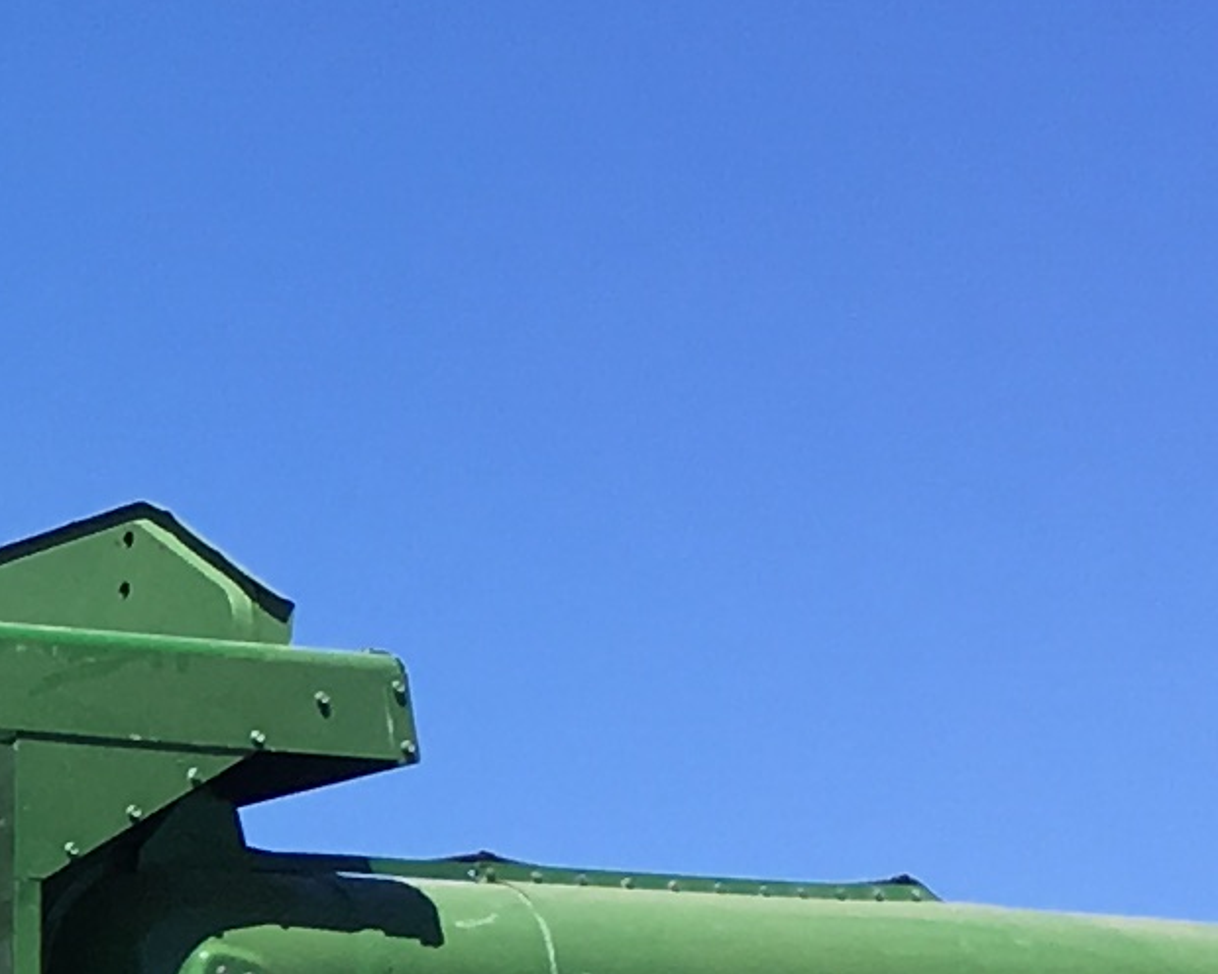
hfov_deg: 9.4
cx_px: -1611
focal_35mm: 184
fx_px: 6633
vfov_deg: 8.0
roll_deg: -2.2
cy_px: 1893
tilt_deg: +2.7
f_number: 2.2
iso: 25
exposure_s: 1/1451
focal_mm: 4.15
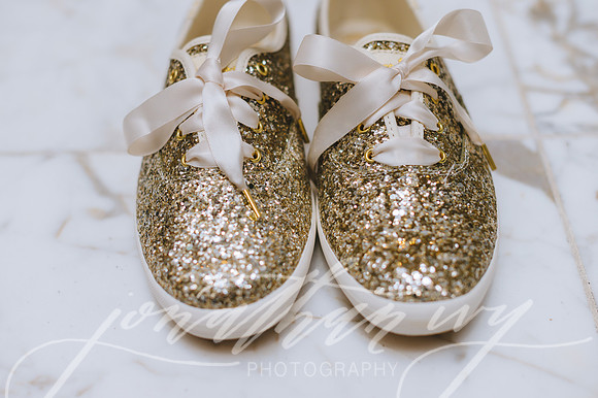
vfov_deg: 27.0
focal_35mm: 50
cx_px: 299
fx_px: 830
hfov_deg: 39.6
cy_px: 199
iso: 250
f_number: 2.8
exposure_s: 1/200
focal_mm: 50
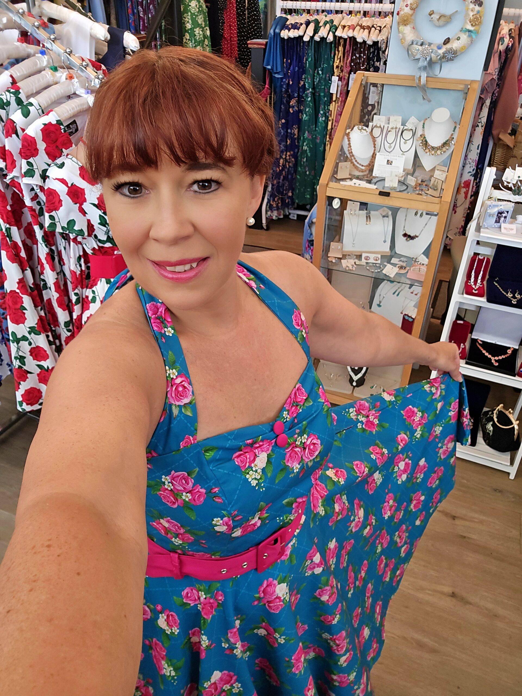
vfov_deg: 69.4
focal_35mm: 25
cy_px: 348
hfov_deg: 54.9
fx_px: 503
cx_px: 261
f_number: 2.2
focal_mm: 3.3
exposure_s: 1/101
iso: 200
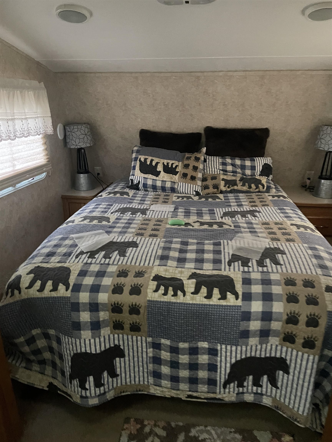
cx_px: 166
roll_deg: -1.9
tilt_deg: -19.7
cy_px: 221
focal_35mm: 26
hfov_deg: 53.1
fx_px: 332
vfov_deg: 67.3
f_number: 1.6
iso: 800
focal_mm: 4.2
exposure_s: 1/30
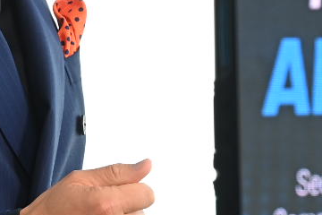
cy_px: -62
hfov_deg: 5.4
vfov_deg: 3.6
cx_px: 123
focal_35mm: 382
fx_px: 3417
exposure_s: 1/125
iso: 640
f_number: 6.3
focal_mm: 85
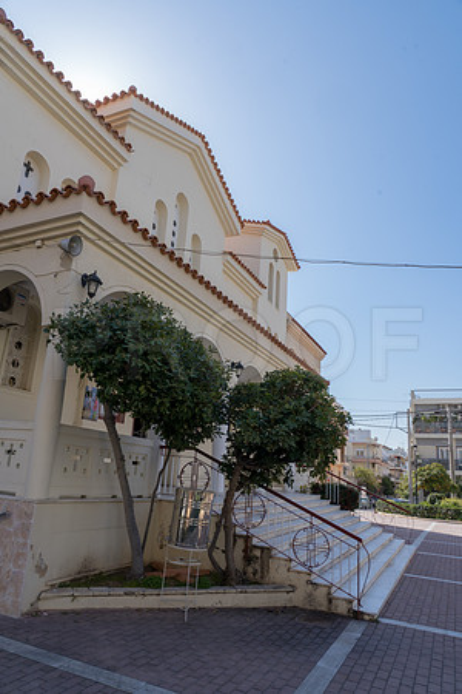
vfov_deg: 73.7
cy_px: 347
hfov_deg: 53.1
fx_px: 462
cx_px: 231
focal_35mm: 24
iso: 250
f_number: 13
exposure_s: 1/160
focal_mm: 24
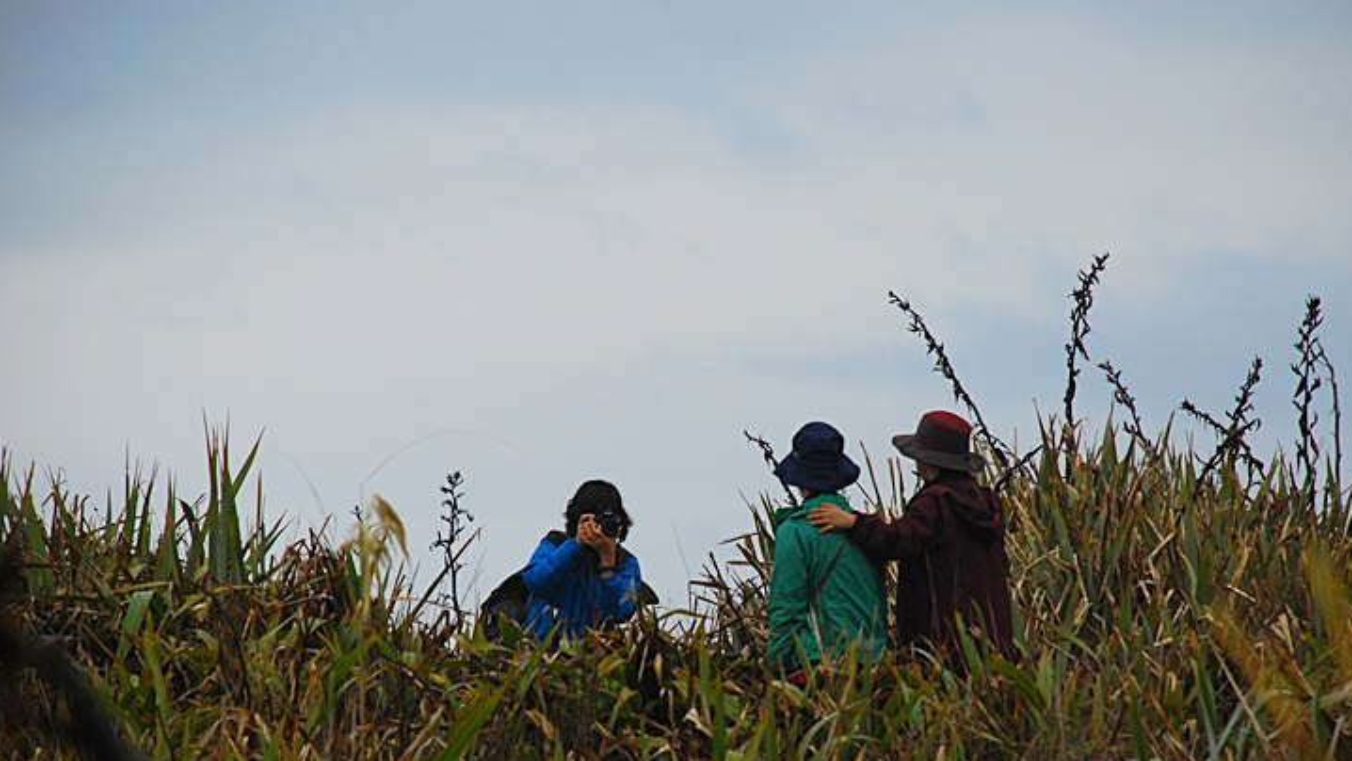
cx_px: 716
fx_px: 8482
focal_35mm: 237
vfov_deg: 5.1
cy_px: 490
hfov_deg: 9.1
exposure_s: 1/800
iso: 400
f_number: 5.6
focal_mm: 135
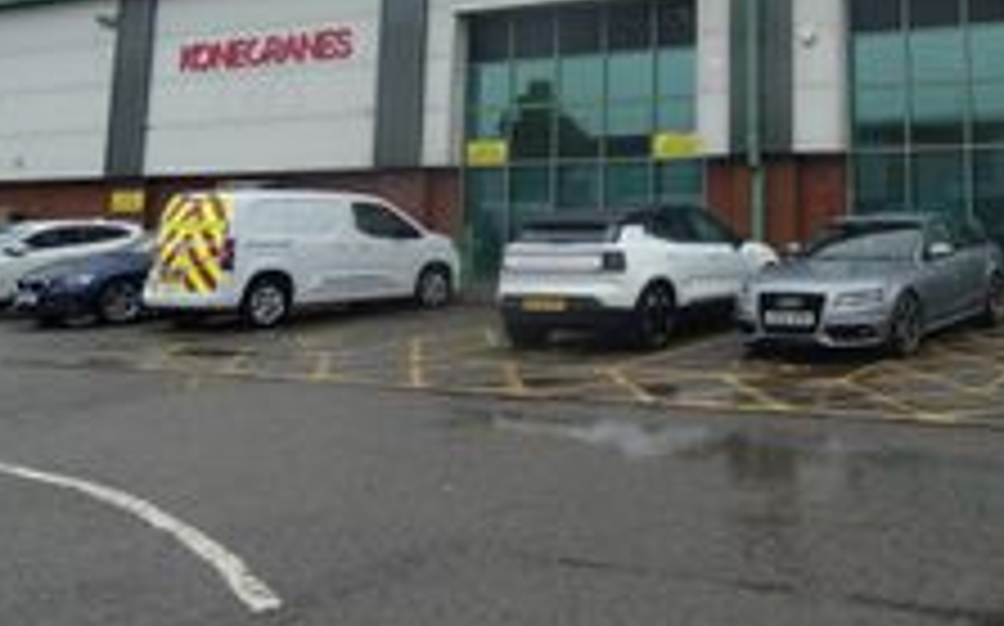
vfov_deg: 31.7
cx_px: 846
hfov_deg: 47.8
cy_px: 50
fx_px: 1039
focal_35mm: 38
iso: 80
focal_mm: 3.6
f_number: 2.8
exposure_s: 1/640
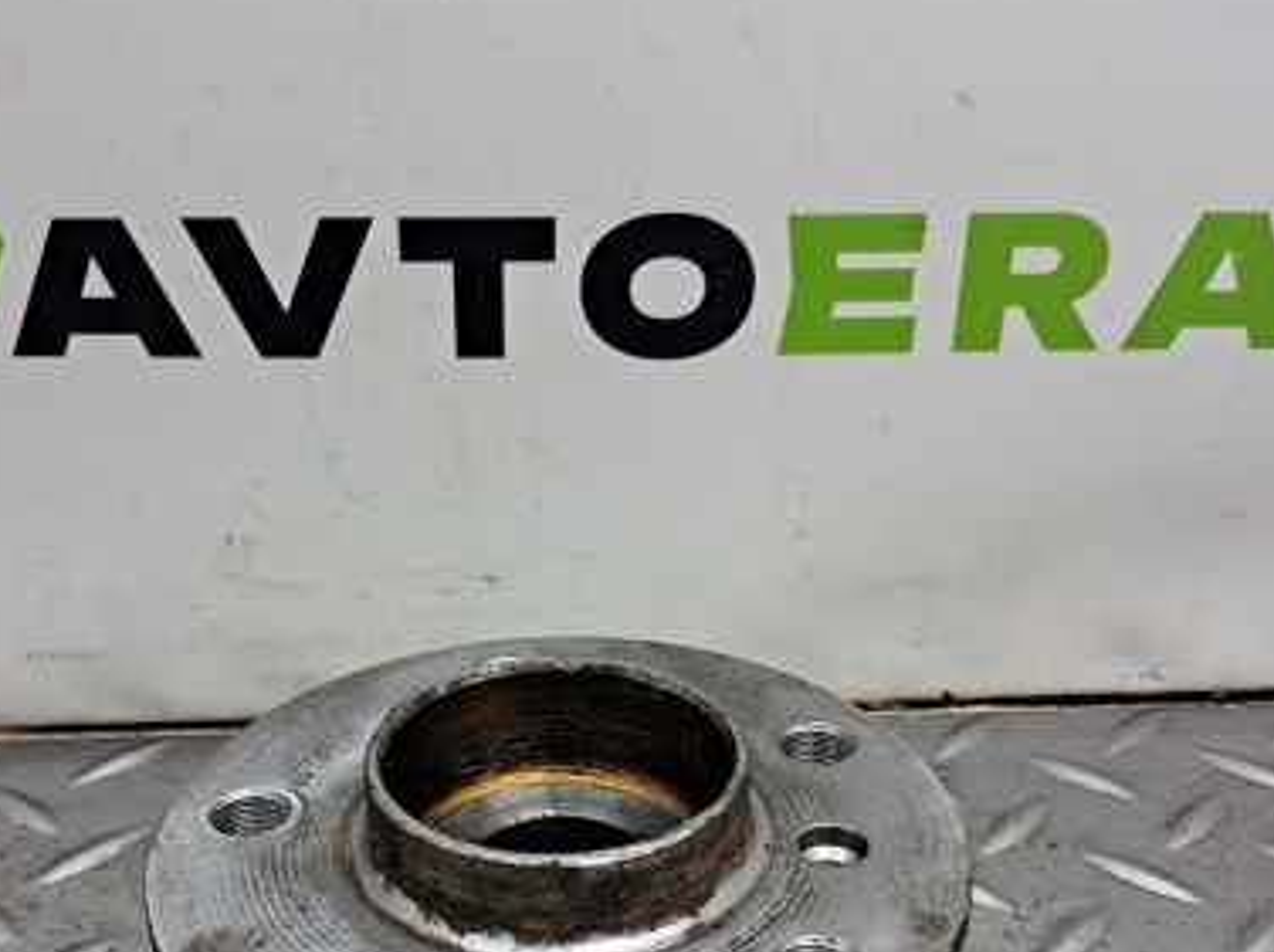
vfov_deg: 30.9
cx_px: 569
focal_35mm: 46
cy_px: 706
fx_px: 1691
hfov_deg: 41.2
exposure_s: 1/60
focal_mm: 4
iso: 125
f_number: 1.8
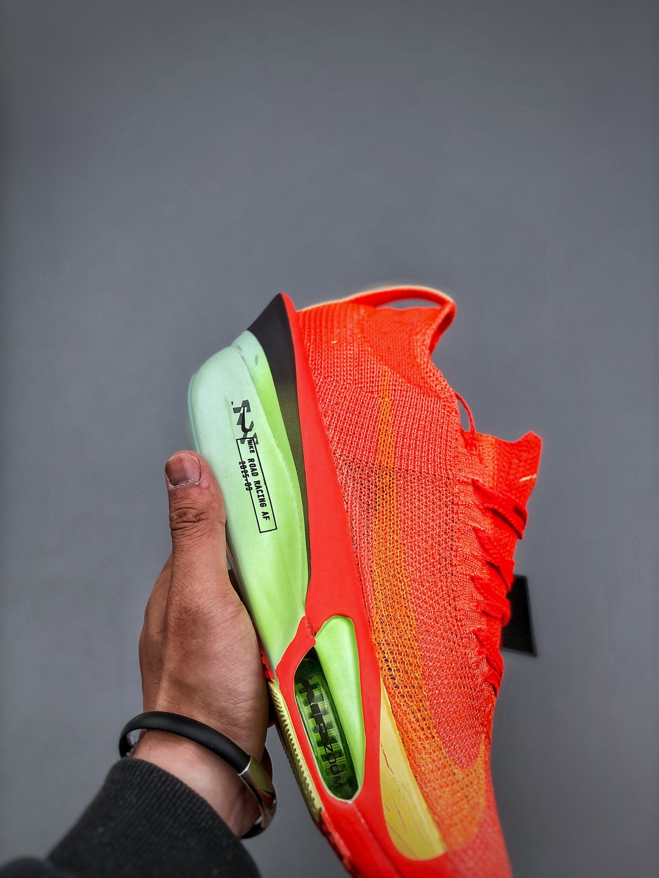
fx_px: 1447
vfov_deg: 33.8
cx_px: 330
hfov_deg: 25.7
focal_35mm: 57
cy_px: 439
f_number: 2.8
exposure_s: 1/100
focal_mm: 6.6
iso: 32
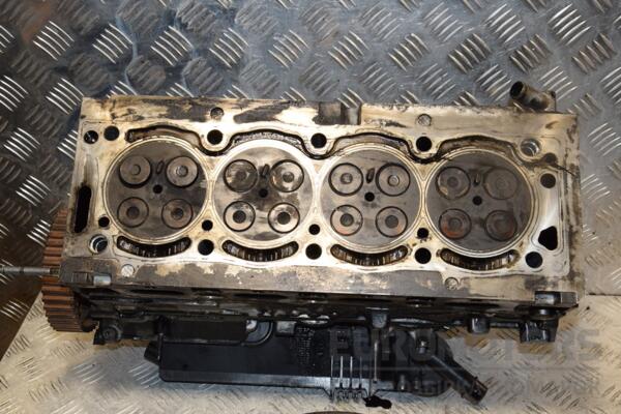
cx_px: 310
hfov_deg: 41.1
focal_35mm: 48
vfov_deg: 28.1
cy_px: 207
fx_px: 828
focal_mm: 32
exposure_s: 1/200
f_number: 8
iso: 800
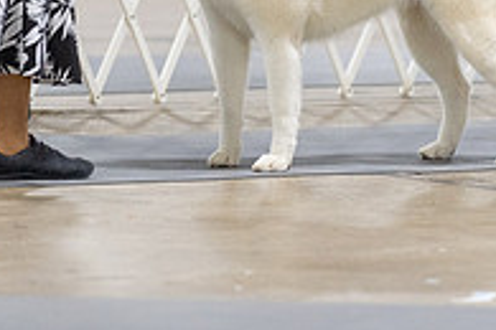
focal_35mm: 482
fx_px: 6640
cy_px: -80
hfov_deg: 4.3
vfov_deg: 2.8
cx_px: 318
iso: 2500
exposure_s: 1/200
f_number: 2.8
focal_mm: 162
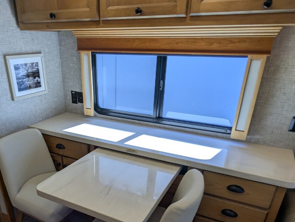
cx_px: 113
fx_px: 239
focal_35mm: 28
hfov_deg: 62.6
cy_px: 166
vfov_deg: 48.0
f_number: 2.2
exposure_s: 1/120
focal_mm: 2.35
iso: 53
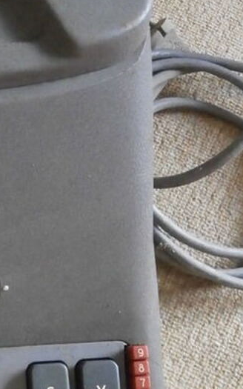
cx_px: -16
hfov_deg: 18.0
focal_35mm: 70
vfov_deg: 29.3
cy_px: 223
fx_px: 742
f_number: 2.8
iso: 800
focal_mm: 4.7
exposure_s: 1/125
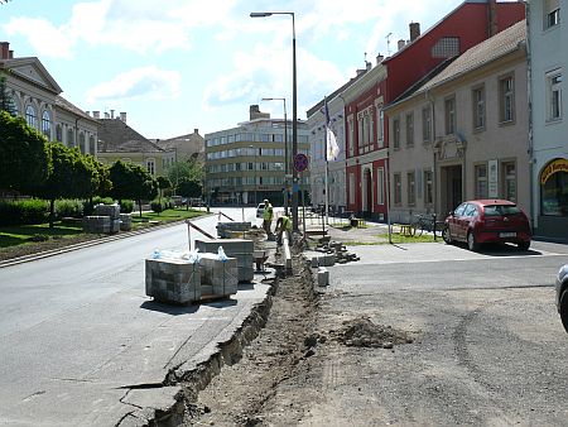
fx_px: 575
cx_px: 284
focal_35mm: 35
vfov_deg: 40.7
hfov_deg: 52.6
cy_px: 214
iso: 100
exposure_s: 1/400
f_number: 6.3
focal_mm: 7.4
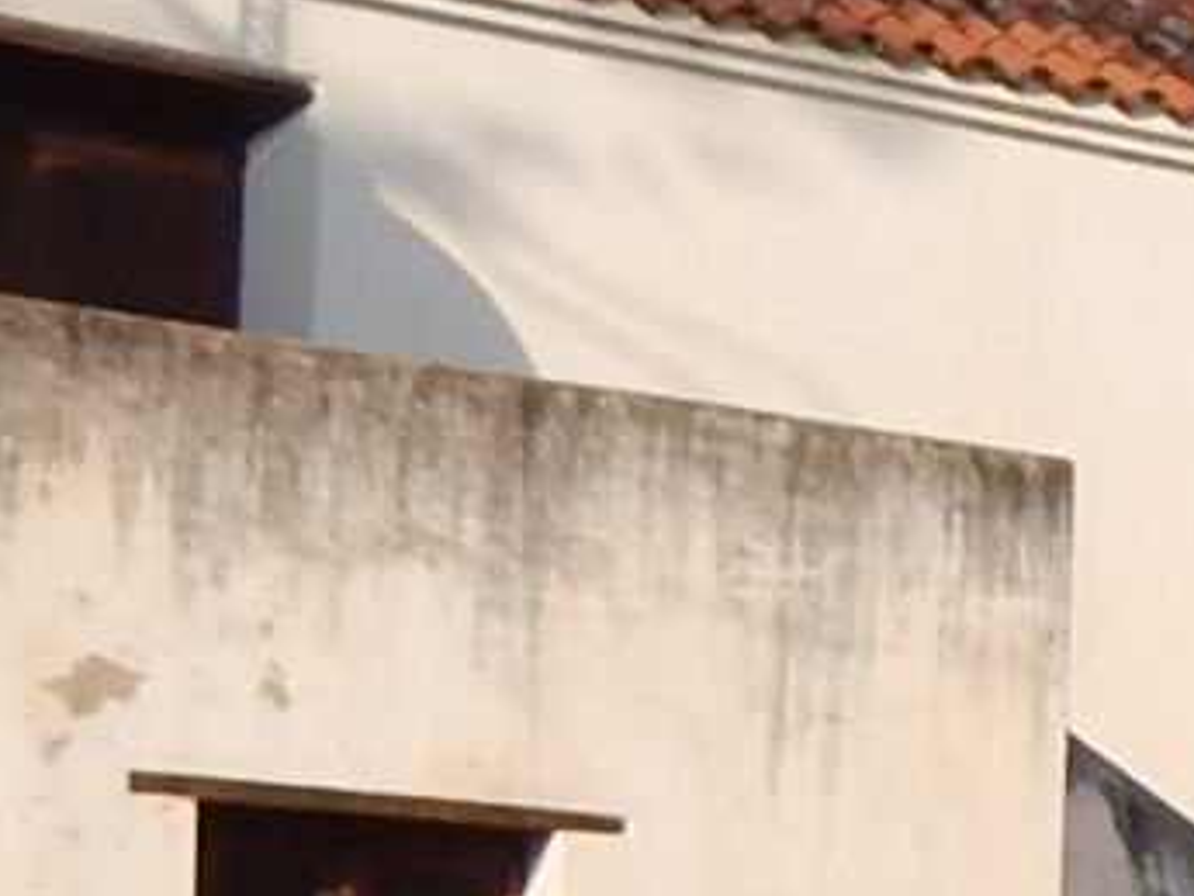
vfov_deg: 9.9
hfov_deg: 11.0
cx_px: 3070
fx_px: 5003
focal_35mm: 145
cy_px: 1308
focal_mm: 4
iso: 125
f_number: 6
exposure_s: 1/400
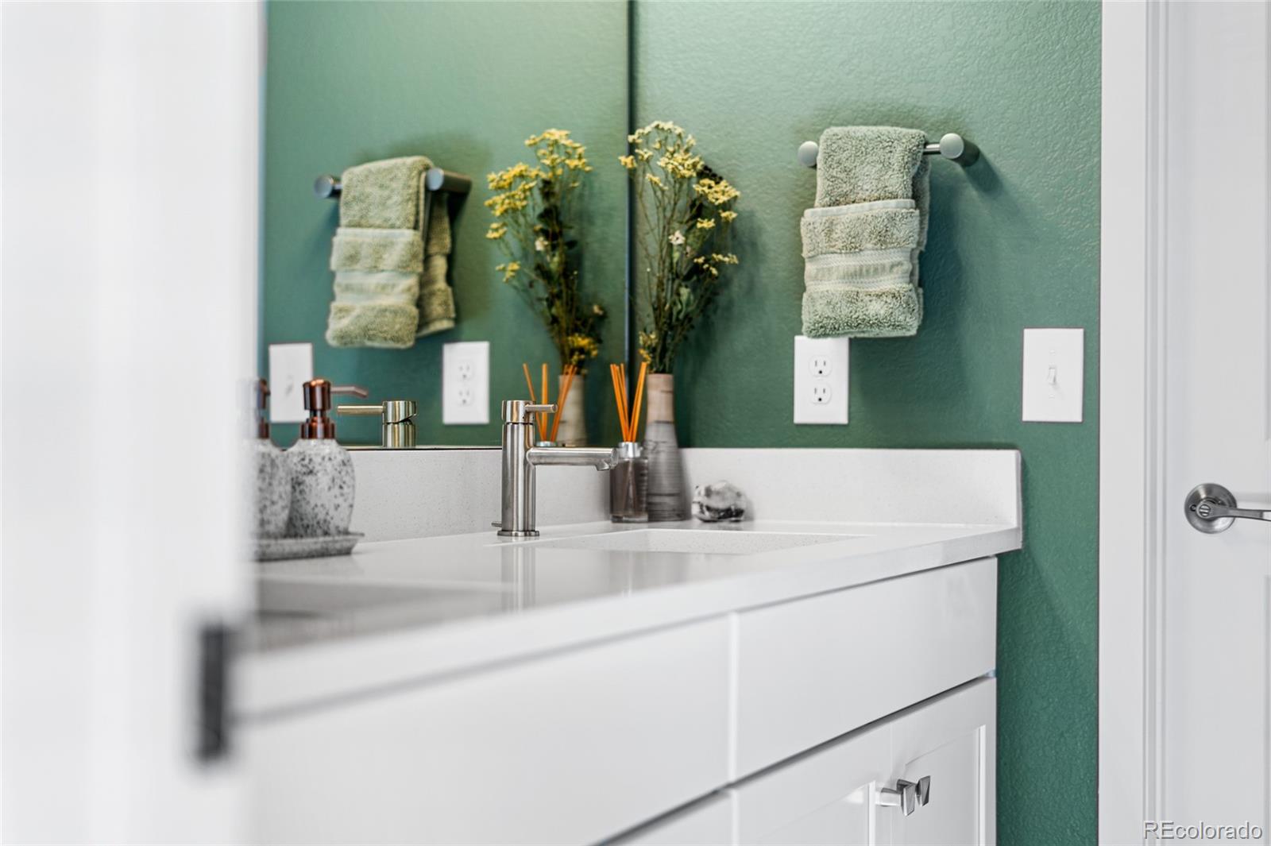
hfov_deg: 39.6
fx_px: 1764
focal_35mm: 50
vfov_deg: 27.0
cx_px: 636
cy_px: 423
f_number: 1.8
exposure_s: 1/125
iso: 200
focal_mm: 50
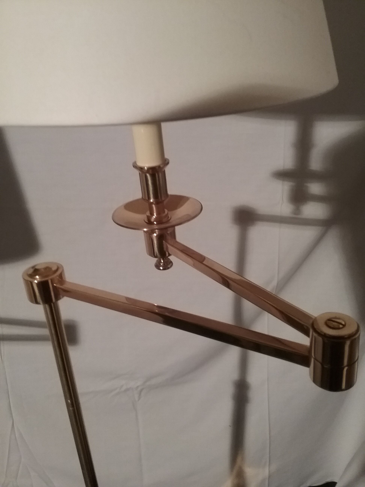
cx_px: 182
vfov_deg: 58.4
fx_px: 436
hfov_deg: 45.4
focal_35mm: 31
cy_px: 244
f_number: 2.2
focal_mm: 3.3
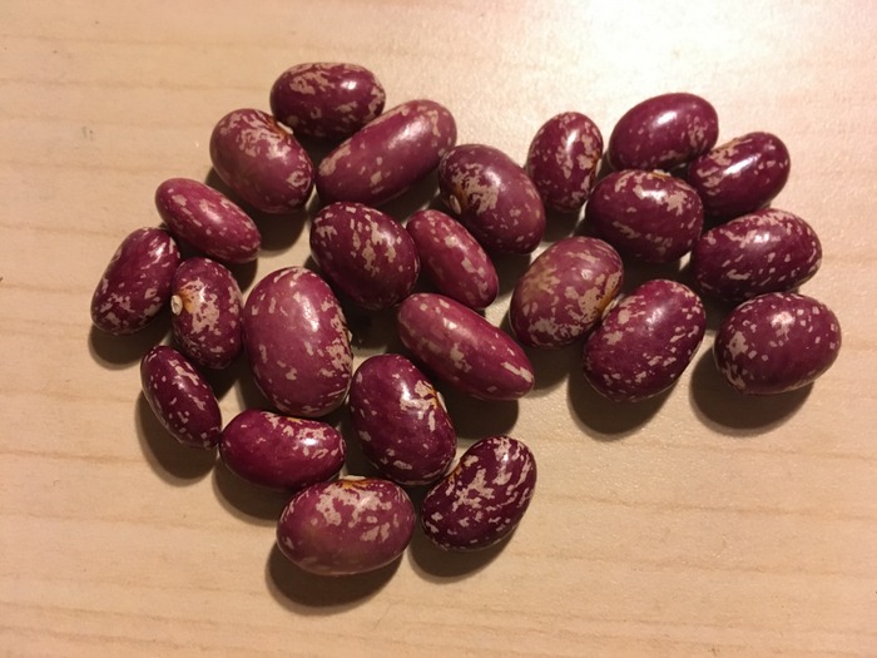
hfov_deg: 61.7
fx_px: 735
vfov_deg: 48.2
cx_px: 438
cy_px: 329
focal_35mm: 29
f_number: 2.2
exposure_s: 1/25
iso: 200
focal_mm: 4.15
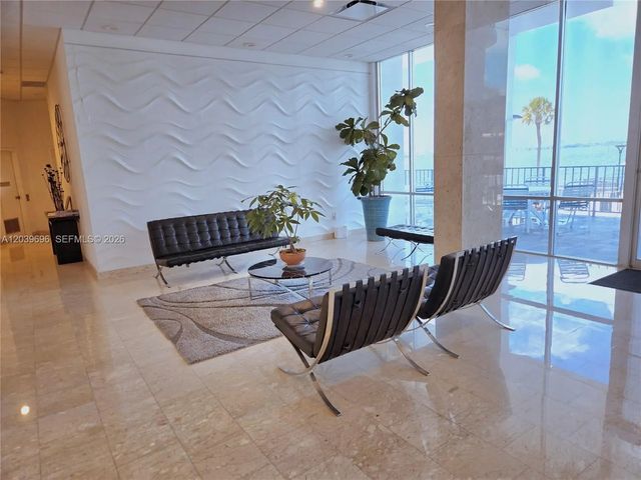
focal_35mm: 23
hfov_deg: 73.9
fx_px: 426
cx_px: 320
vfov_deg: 58.9
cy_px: 240
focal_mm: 5.4
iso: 50
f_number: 1.8
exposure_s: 1/120
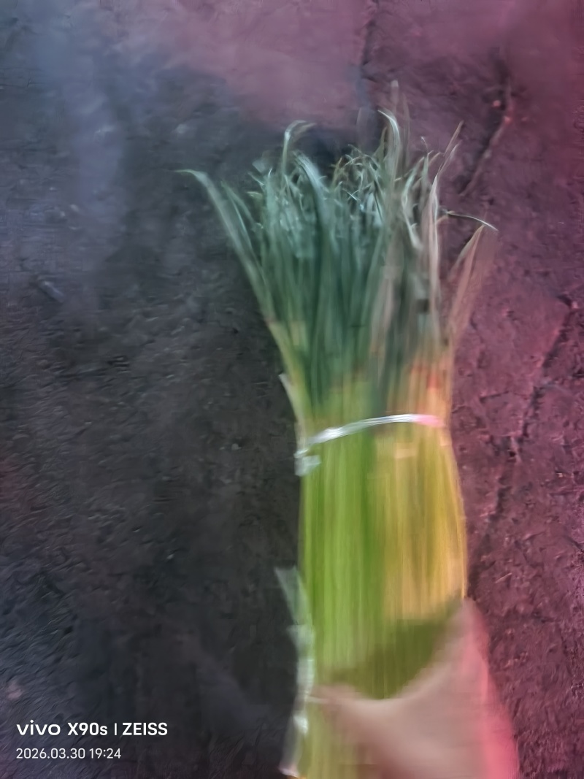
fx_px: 517
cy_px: 390
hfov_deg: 58.9
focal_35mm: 23
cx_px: 292
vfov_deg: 73.9
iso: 11407
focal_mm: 5.5
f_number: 1.75
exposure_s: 1/10
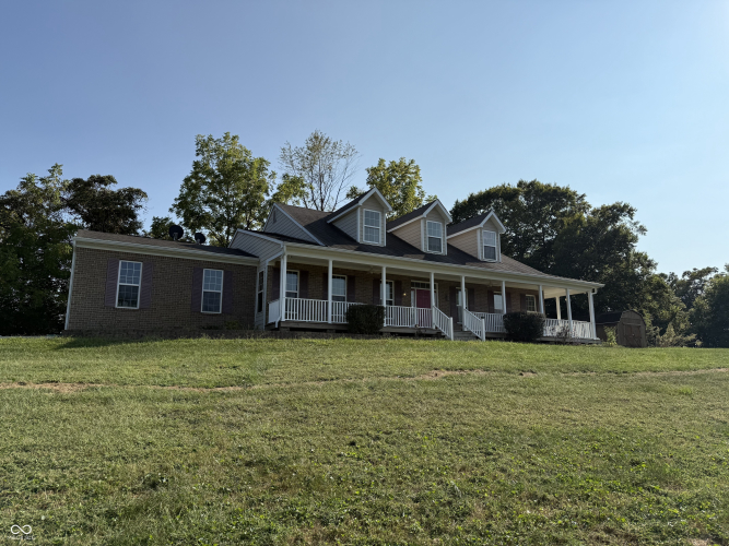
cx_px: 364
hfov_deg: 71.6
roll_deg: +1.0
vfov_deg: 56.8
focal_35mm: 24
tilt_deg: +11.6
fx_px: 505
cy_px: 273
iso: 80
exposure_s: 1/7353
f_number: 1.78
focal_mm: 6.76
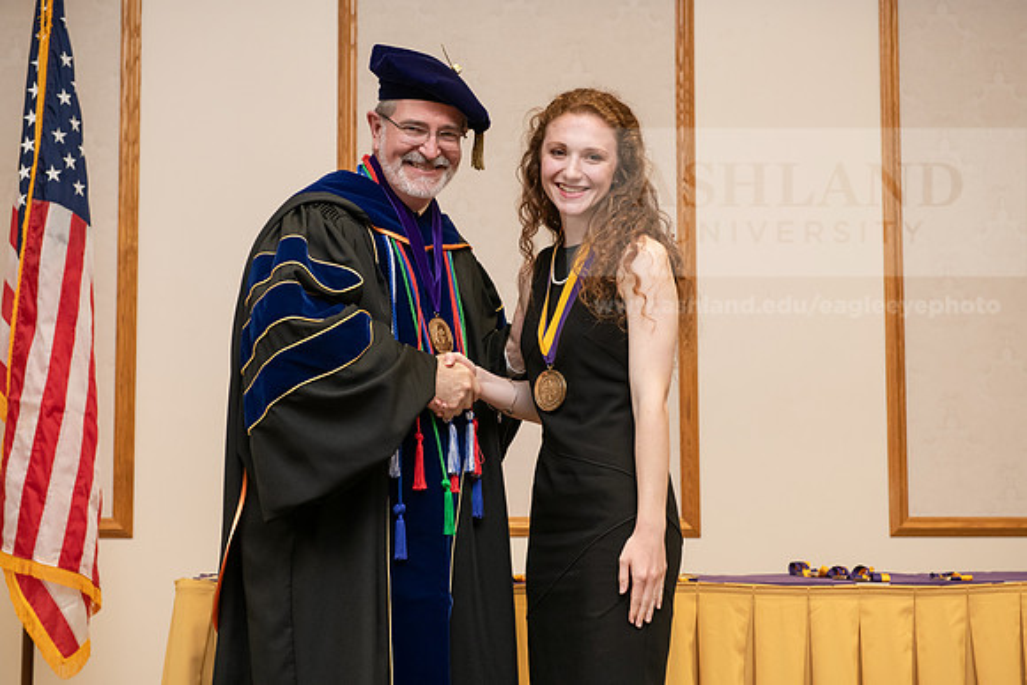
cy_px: 342
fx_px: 1997
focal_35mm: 70
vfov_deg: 19.5
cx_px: 514
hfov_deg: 28.8
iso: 2000
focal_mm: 70
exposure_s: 1/200
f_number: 5.6
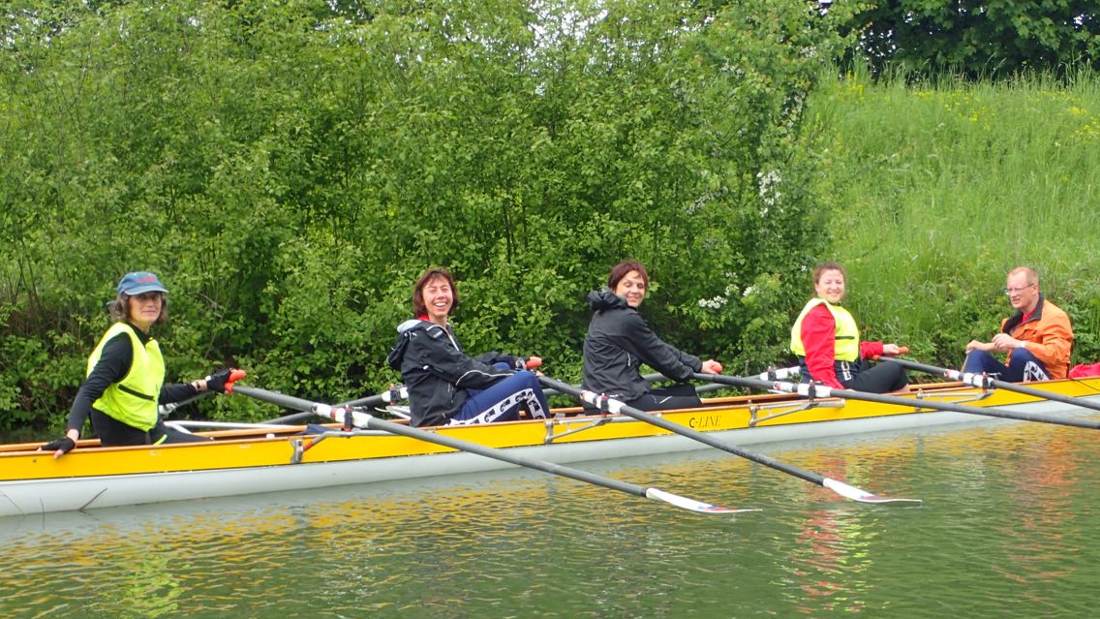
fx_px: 2042
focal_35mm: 70
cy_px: 382
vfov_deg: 17.2
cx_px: 596
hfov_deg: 30.1
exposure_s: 1/125
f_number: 5
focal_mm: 10.29
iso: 100
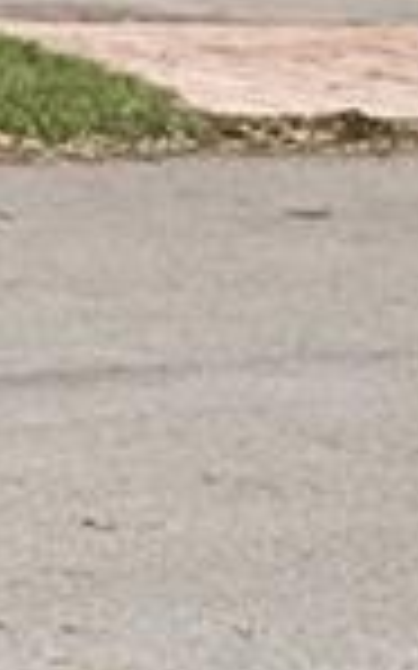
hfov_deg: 4.8
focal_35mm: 208
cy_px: -495
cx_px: -1955
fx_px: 3795
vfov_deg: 9.6
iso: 100
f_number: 11
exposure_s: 1/100
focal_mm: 19
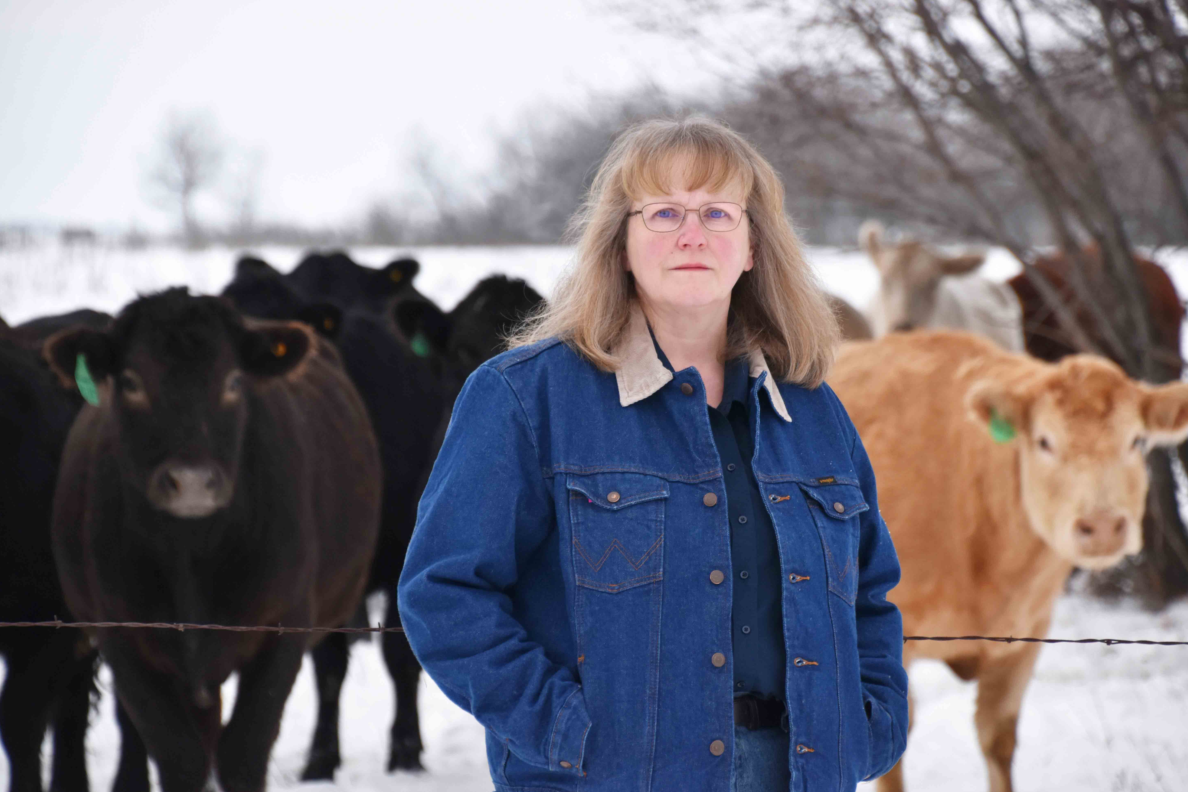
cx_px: 612
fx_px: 6386
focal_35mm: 194
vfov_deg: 7.1
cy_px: 402
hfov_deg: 10.6
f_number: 6
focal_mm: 125
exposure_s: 1/500
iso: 800
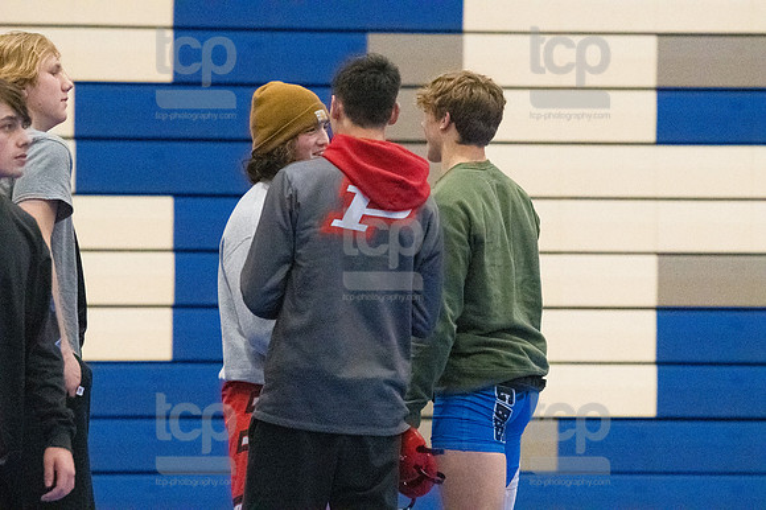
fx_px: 6060
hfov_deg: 7.2
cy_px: 255
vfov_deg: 4.8
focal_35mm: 285
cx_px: 383
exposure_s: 1/1600
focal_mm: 190
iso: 10000
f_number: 4.5
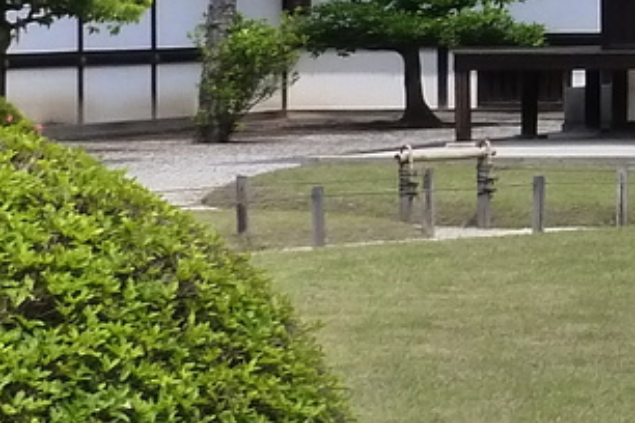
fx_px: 4991
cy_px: -87
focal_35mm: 283
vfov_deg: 4.8
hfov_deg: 6.9
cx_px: 1436
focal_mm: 8.5
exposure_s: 1/500
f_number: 4.5
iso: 200
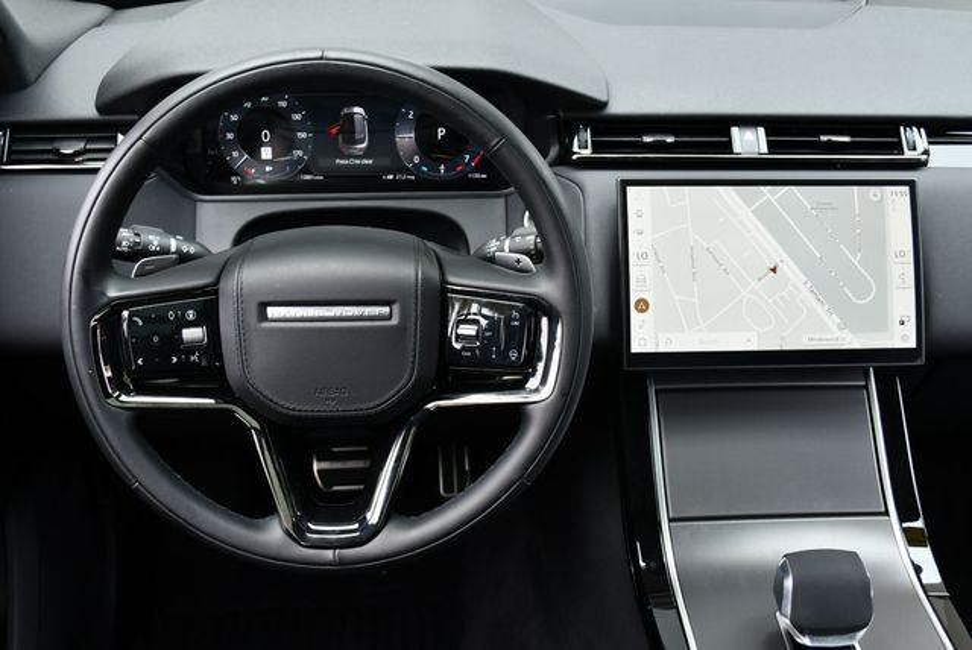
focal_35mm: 40
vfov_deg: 33.5
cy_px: 325
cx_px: 486
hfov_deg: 48.4
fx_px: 1081
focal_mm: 20
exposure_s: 1/250
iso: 400
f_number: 4
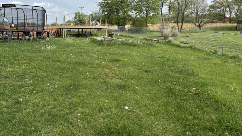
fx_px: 186
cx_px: 119
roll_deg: -1.6
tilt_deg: -4.3
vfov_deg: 39.6
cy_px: 44
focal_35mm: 29
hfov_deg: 66.1
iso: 50
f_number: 1.6
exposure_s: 1/3937
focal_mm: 5.96
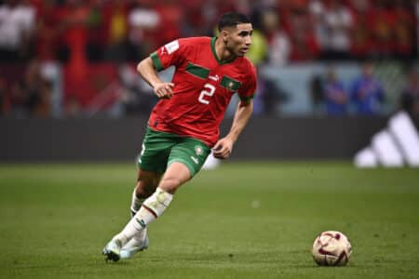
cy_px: 140
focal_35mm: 400
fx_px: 4655
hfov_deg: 5.2
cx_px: 210
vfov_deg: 3.4
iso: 2000
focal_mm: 400
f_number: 2.8
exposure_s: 1/2500
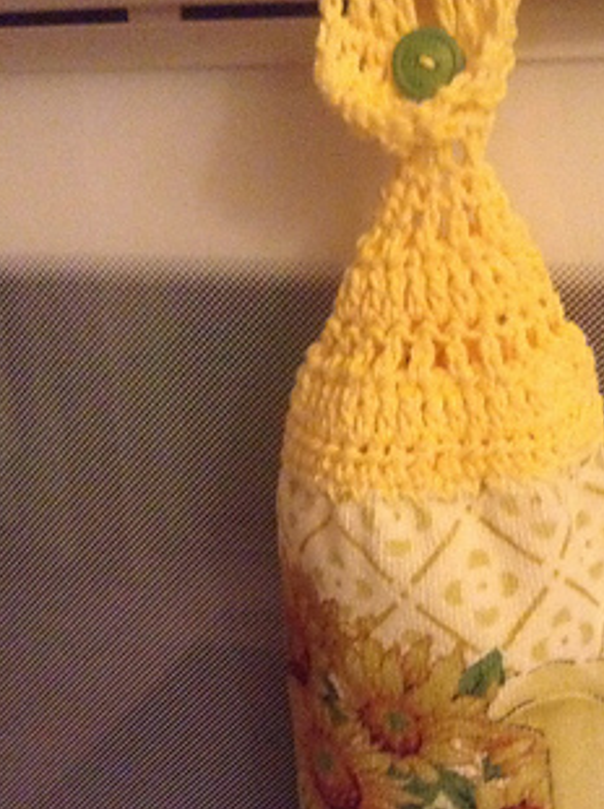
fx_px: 1237
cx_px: 465
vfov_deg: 36.2
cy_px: 453
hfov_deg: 27.0
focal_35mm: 53
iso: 500
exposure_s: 1/15
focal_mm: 3.3
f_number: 2.4
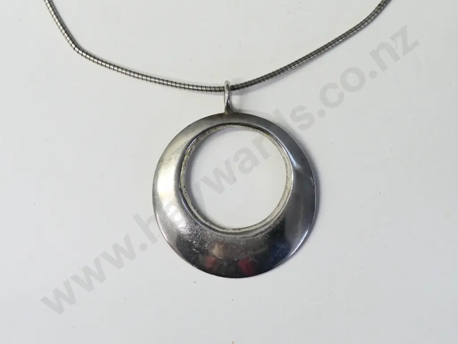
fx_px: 1588
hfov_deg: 16.4
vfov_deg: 12.3
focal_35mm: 120
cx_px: 229
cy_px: 172
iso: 3200
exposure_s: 1/160
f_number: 5
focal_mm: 60
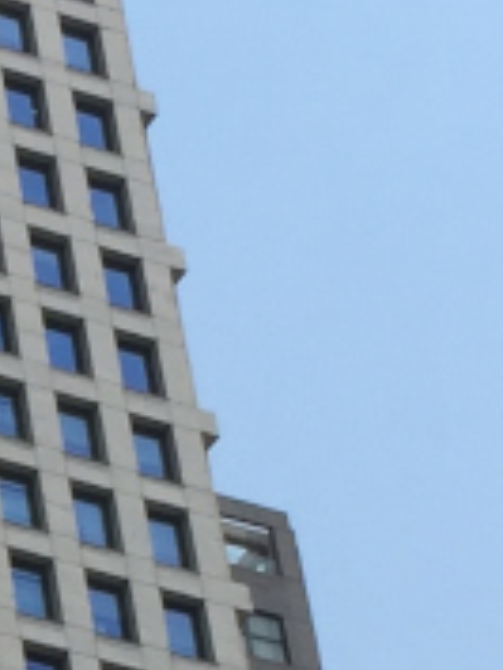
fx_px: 4219
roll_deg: -0.6
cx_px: -824
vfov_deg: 8.7
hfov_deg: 6.4
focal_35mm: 218
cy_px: 1168
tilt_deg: +34.5
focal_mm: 4.15
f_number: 2.2
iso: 32
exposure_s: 1/2475
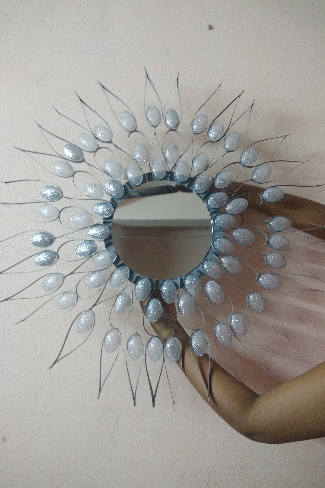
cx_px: 163
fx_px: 298
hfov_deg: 57.2
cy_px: 243
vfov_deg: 78.6
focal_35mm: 22
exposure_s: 1/17
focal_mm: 3.57
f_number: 2
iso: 800
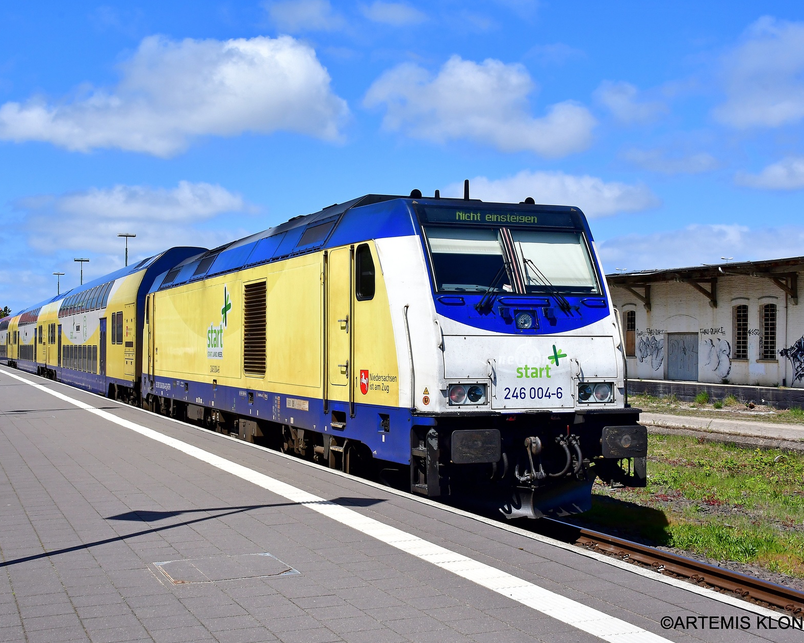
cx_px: 360
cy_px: 326
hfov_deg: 38.7
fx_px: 1142
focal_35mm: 48
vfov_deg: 31.4
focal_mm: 28
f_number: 14
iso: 500
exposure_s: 1/500
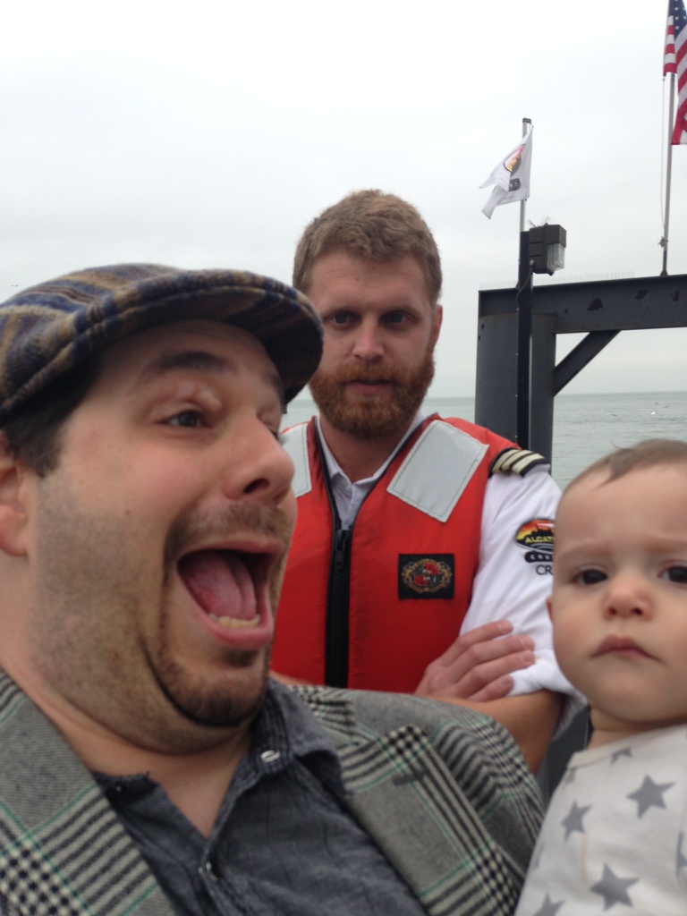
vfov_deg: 55.4
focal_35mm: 33
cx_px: 344
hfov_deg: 42.9
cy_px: 458
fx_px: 873
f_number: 2.4
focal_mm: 4.12
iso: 50
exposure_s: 1/366
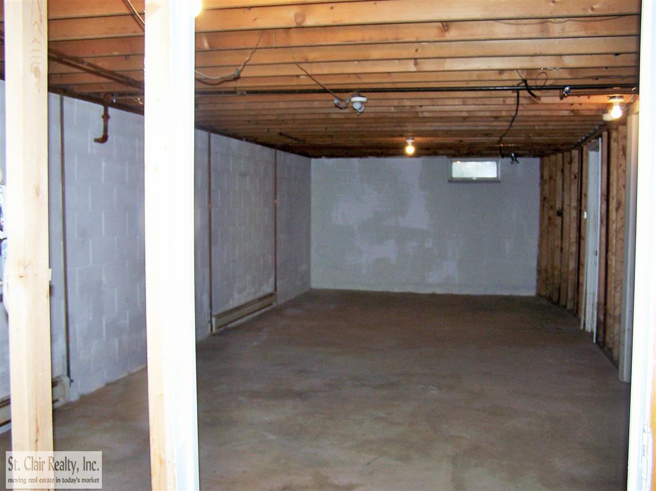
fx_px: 720
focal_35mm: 38
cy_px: 246
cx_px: 328
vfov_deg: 37.7
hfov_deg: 49.0
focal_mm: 6.3
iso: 80
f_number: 2.8
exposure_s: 1/60
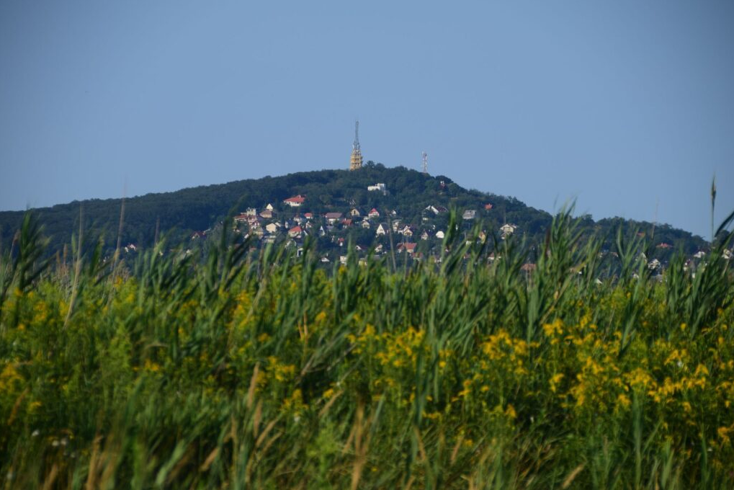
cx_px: 367
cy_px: 245
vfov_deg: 6.3
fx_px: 4456
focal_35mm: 219
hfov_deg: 9.4
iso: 100
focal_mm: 145
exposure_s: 1/500
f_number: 7.1
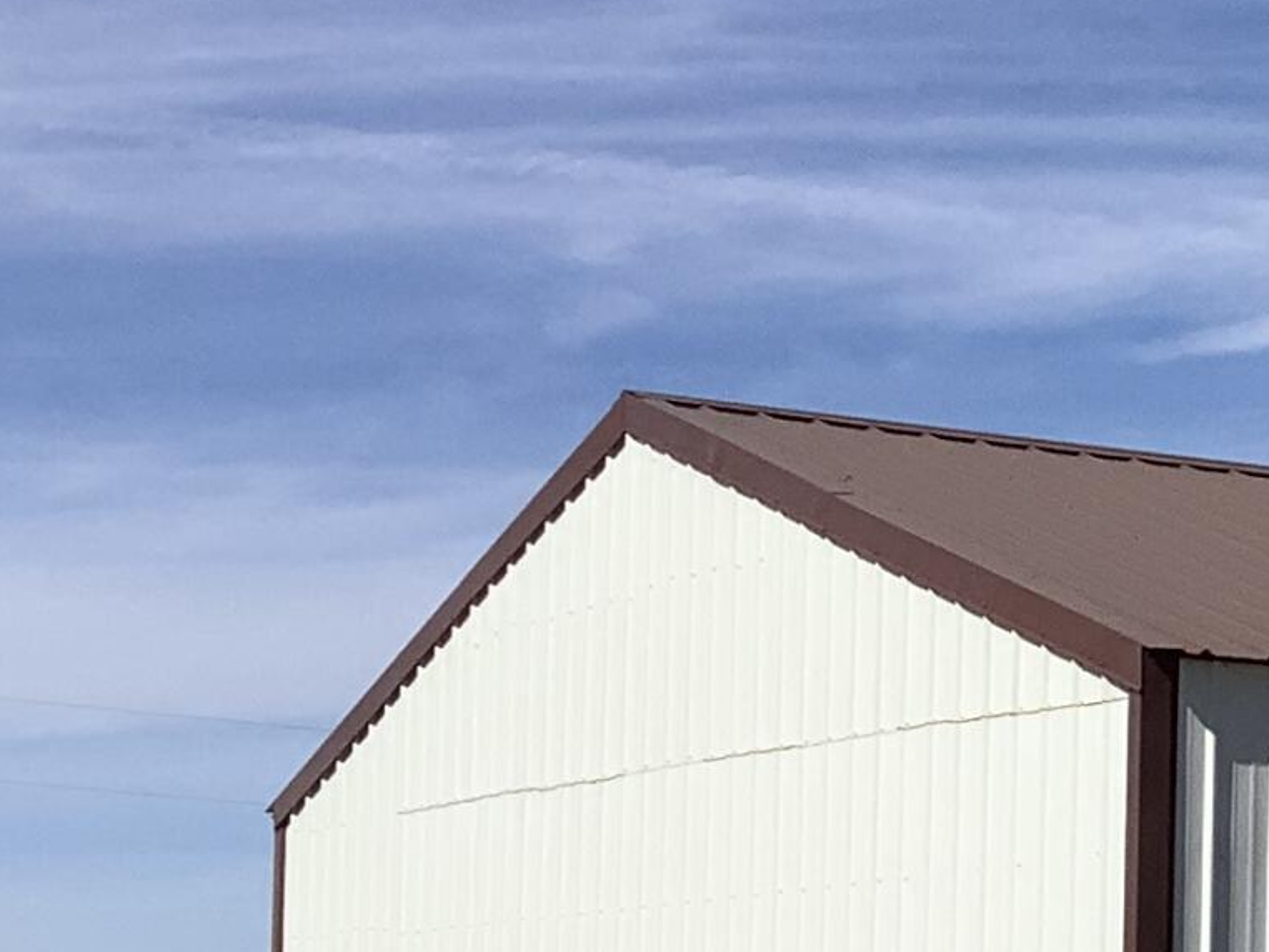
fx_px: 4474
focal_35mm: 122
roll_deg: -0.5
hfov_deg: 14.7
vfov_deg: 12.0
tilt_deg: +0.5
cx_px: 2068
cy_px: 969
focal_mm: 3.3
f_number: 2.4
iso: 25
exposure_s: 1/2262
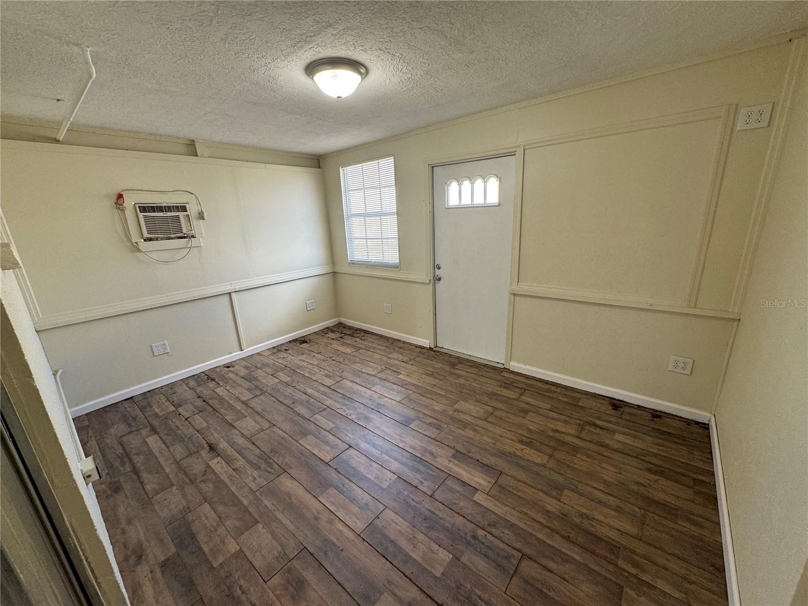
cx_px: 404
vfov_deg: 85.7
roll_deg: +2.7
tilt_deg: -15.3
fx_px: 327
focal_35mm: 14
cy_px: 303
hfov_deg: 102.1
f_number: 2.2
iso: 80
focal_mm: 2.22
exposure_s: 1/120
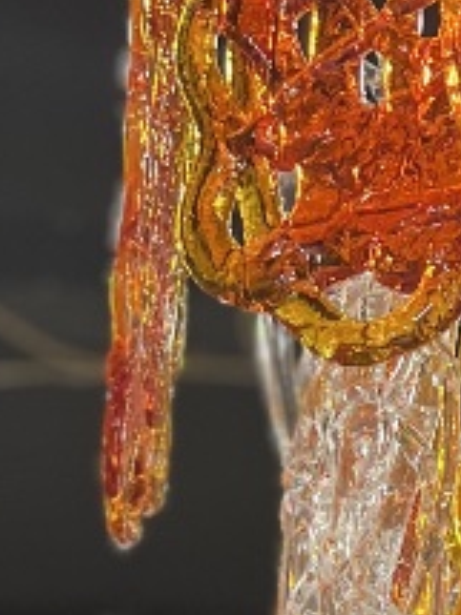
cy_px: 890
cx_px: 833
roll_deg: +0.3
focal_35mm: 145
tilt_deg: +16.4
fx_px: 2577
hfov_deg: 9.7
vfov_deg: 13.0
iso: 40
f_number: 1.5
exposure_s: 1/224
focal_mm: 5.7
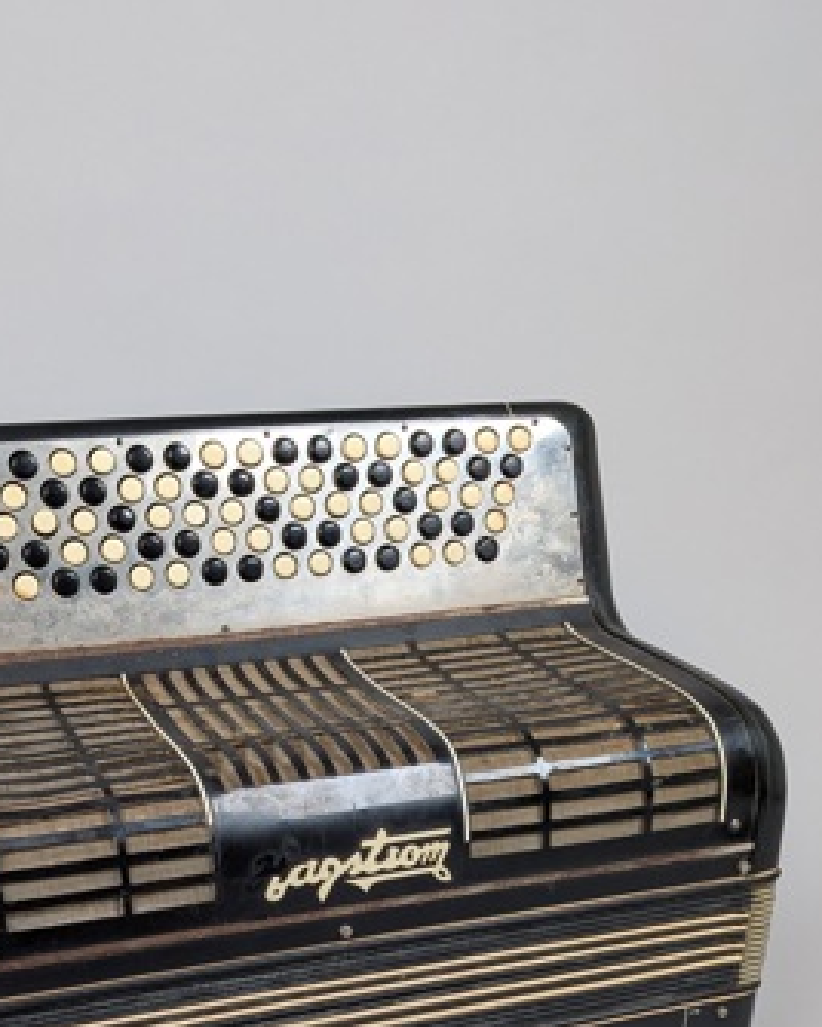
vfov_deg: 41.4
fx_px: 1277
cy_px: 861
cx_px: 209
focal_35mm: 42
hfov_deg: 34.9
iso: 96
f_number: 1.7
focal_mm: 4.53
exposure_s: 1/100
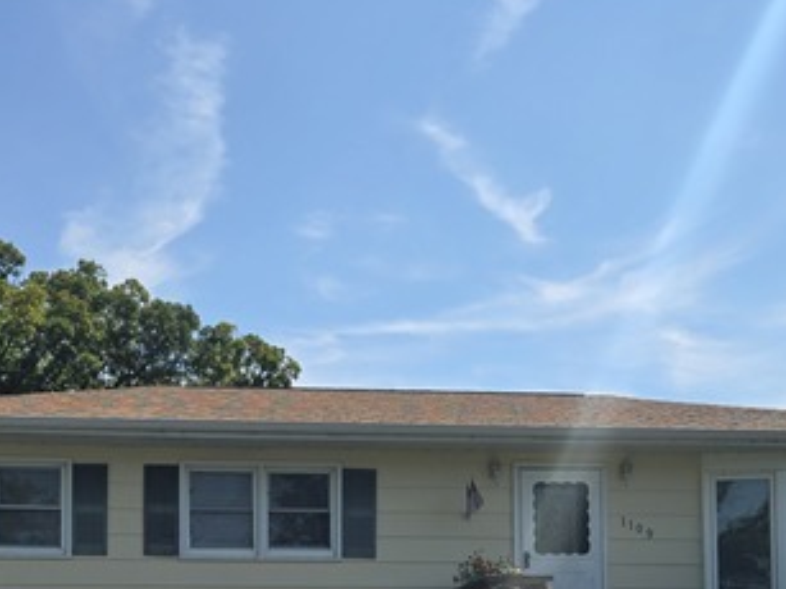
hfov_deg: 32.1
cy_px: 622
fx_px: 1362
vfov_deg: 23.2
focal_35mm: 60
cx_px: 307
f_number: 1.8
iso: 25
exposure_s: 1/2005
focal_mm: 5.4
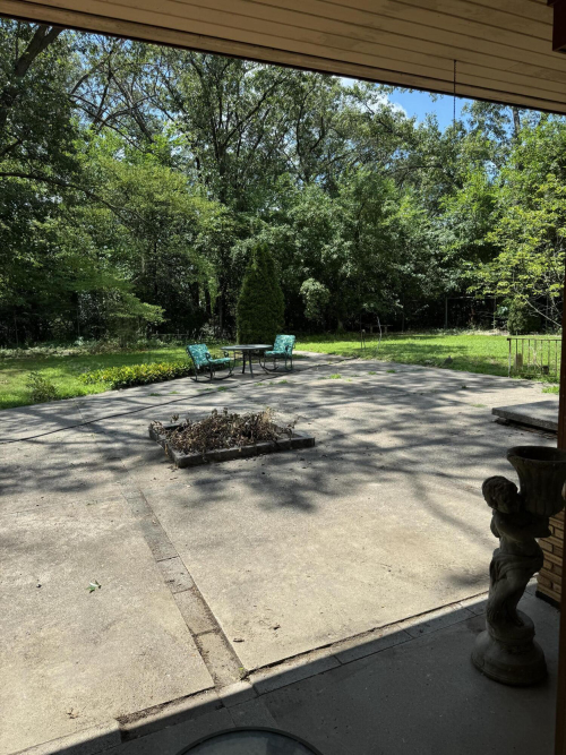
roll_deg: +3.8
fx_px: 523
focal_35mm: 24
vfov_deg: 71.6
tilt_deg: -5.4
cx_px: 283
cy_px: 378
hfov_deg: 56.8
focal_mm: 6.76
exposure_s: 1/1980
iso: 80
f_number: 1.78
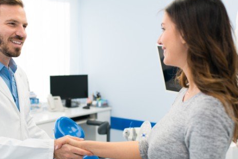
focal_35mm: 54
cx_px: 103
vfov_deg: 25.1
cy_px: 91
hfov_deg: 36.8
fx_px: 357
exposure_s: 1/160
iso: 100
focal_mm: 35
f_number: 2.5
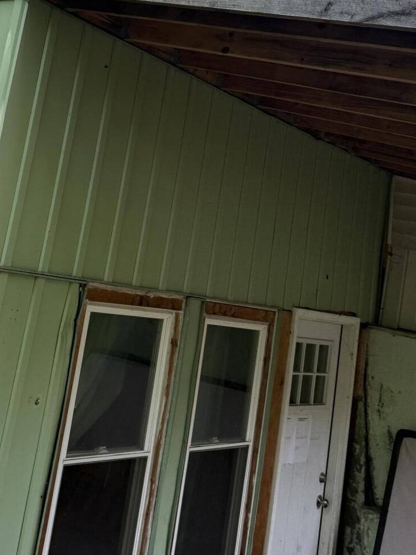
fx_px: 785
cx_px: 119
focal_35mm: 49
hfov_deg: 29.3
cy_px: 93
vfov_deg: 37.2
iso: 80
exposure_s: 1/543
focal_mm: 6.76
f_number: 1.78
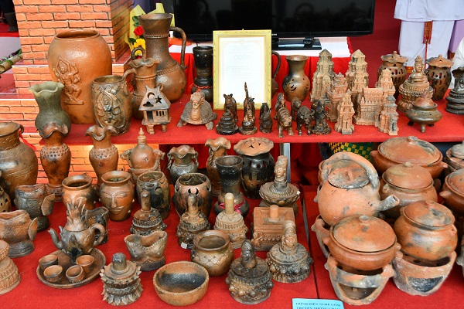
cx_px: 232
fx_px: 541
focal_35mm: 42
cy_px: 154
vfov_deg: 31.9
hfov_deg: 46.4
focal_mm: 28
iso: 400
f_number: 5
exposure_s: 1/200
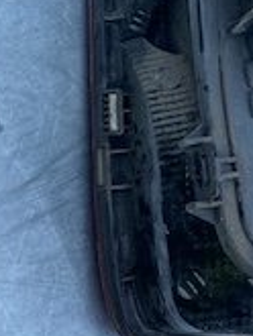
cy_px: -92
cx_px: 202
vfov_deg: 18.2
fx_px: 983
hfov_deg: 14.6
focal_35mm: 101
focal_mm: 4.25
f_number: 1.8
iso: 32
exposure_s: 1/706
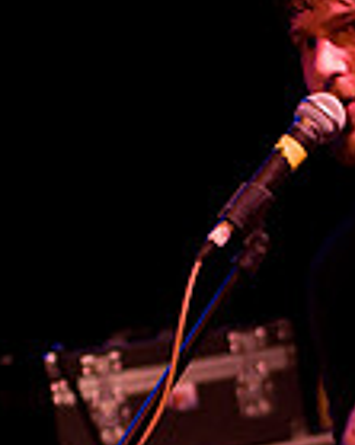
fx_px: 1801
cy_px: 522
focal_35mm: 137
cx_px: 353
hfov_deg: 11.2
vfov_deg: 13.7
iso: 1000
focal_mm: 30
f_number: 1.8
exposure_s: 1/320
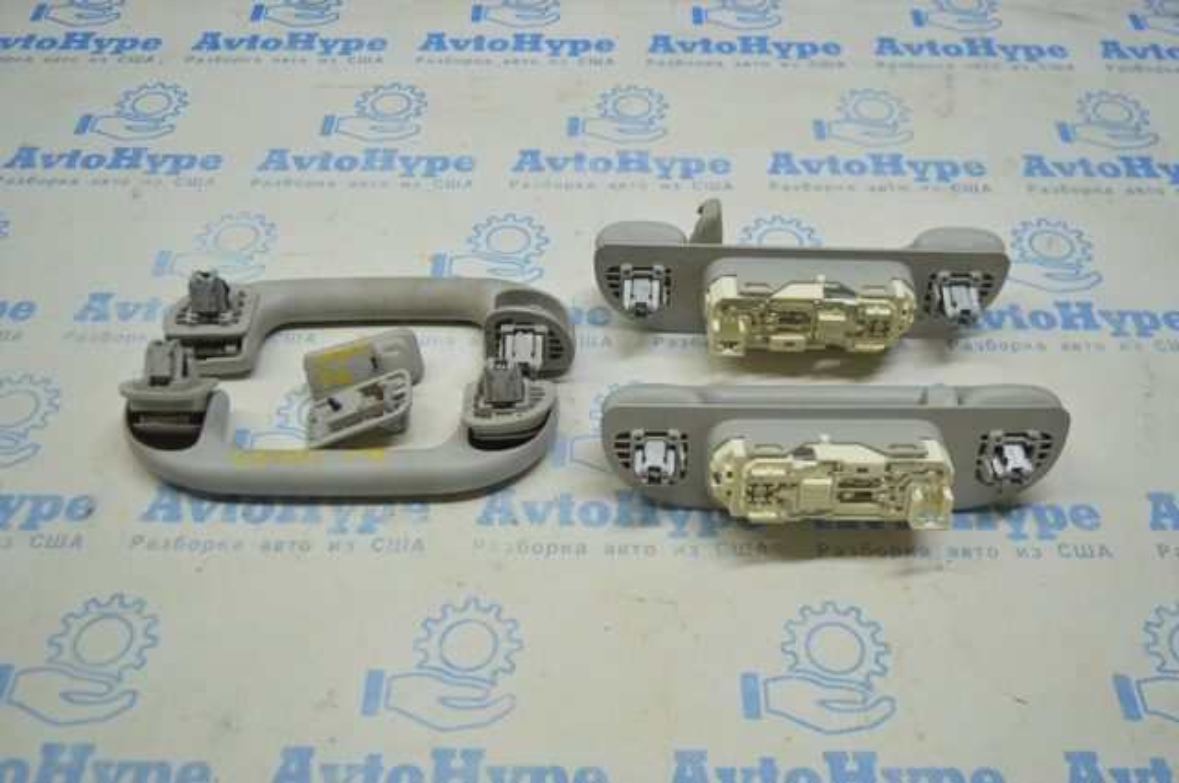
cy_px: 392
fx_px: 1177
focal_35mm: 36
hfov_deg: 53.2
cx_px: 590
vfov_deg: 36.8
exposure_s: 1/80
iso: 400
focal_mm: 24
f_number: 4
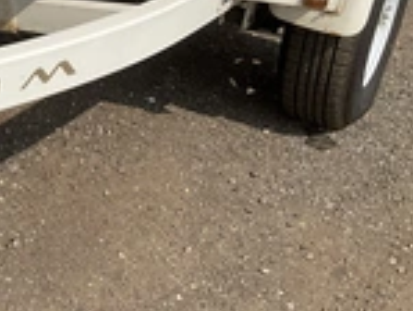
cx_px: -136
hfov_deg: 22.2
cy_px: 42
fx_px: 931
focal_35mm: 78
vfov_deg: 18.7
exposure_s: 1/2959
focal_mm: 3
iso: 25
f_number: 1.8
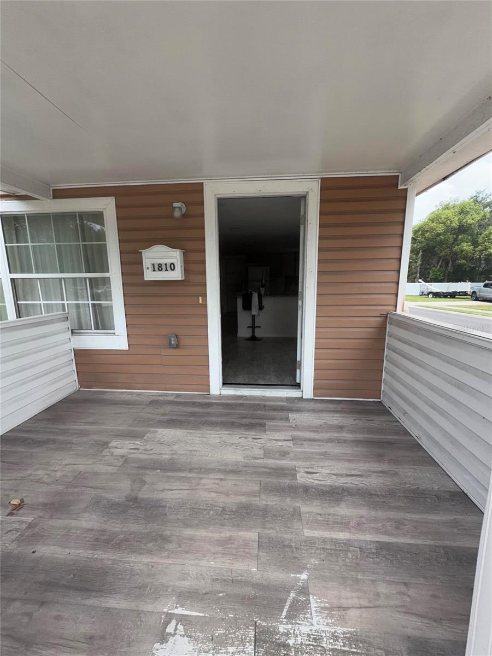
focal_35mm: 14
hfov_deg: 85.7
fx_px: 265
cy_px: 328
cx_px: 246
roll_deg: -0.5
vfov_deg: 102.1
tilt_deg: -9.4
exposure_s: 1/502
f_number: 2.2
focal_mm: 2.22
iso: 50
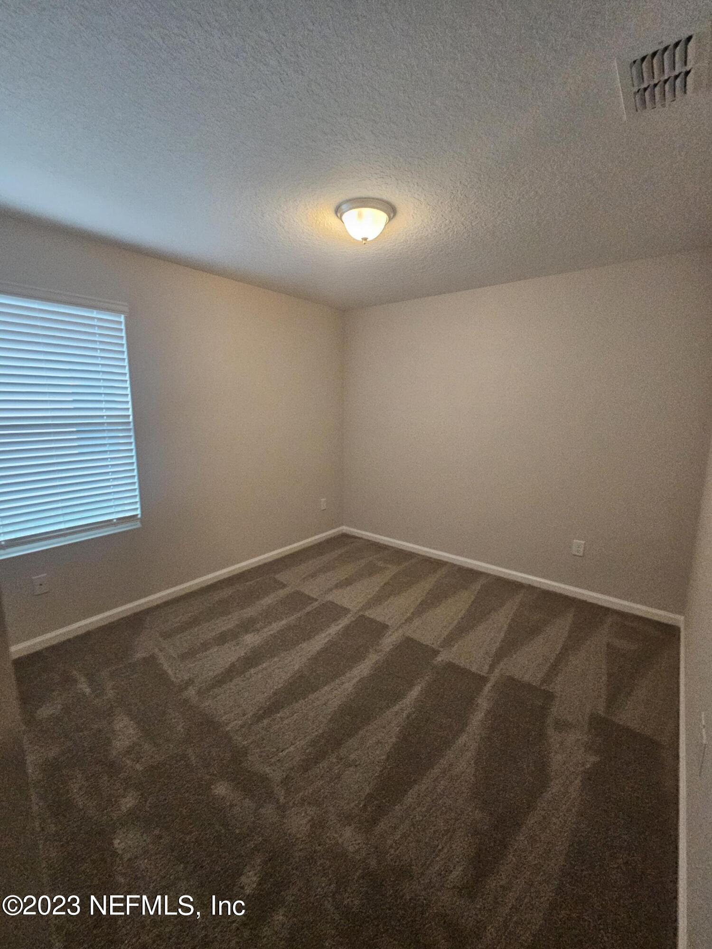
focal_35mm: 13
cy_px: 474
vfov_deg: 106.2
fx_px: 357
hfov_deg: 89.9
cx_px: 356
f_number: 2.2
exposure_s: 1/60
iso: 400
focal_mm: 2.2
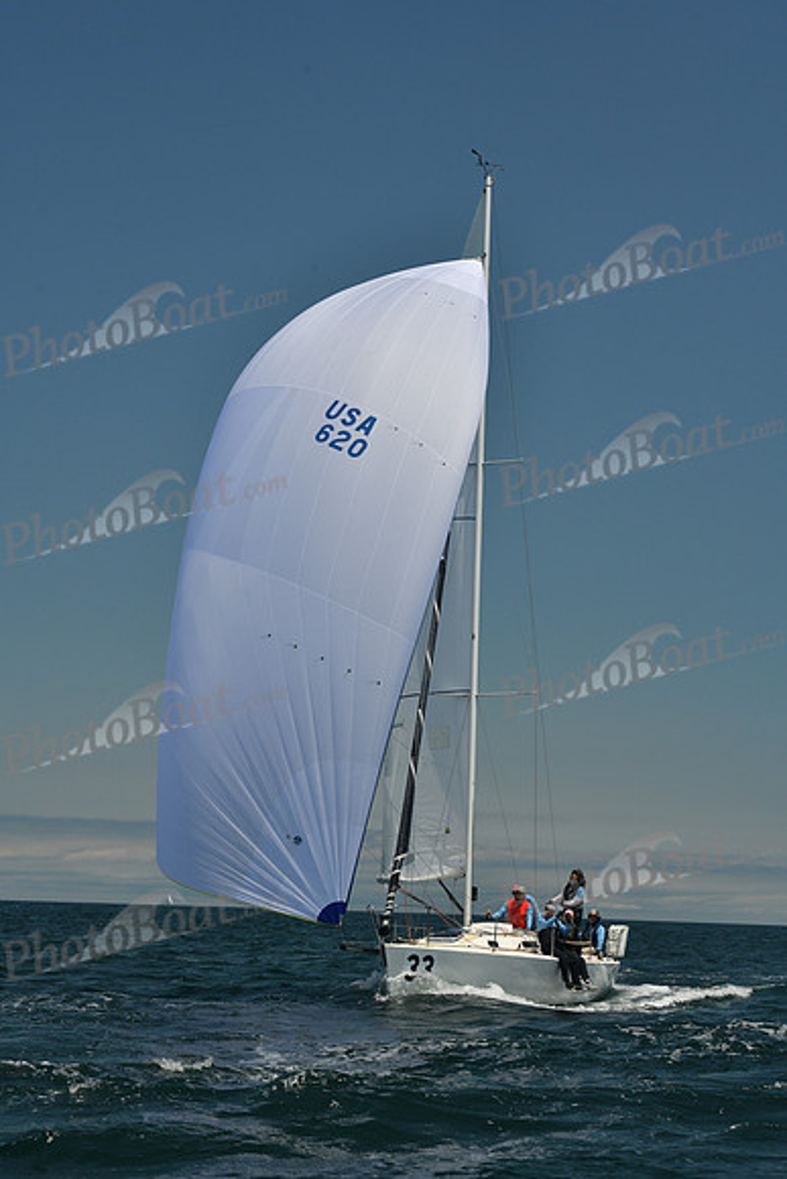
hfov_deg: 15.2
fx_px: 2949
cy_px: 590
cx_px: 394
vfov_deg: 22.6
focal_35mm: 90
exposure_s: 1/640
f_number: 10
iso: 320
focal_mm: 90
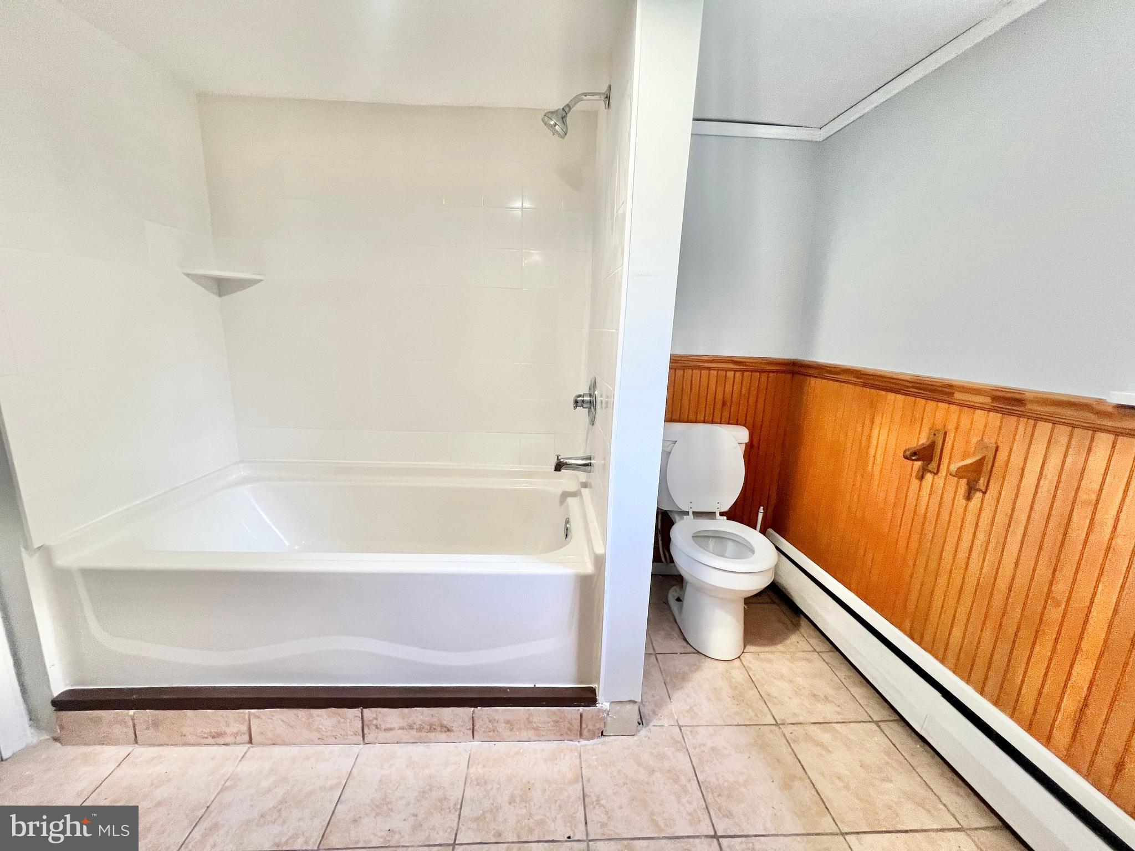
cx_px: 568
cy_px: 426
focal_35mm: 13
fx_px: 426
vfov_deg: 89.9
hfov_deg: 106.2
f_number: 1.8
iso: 125
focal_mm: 1.57
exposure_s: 1/60
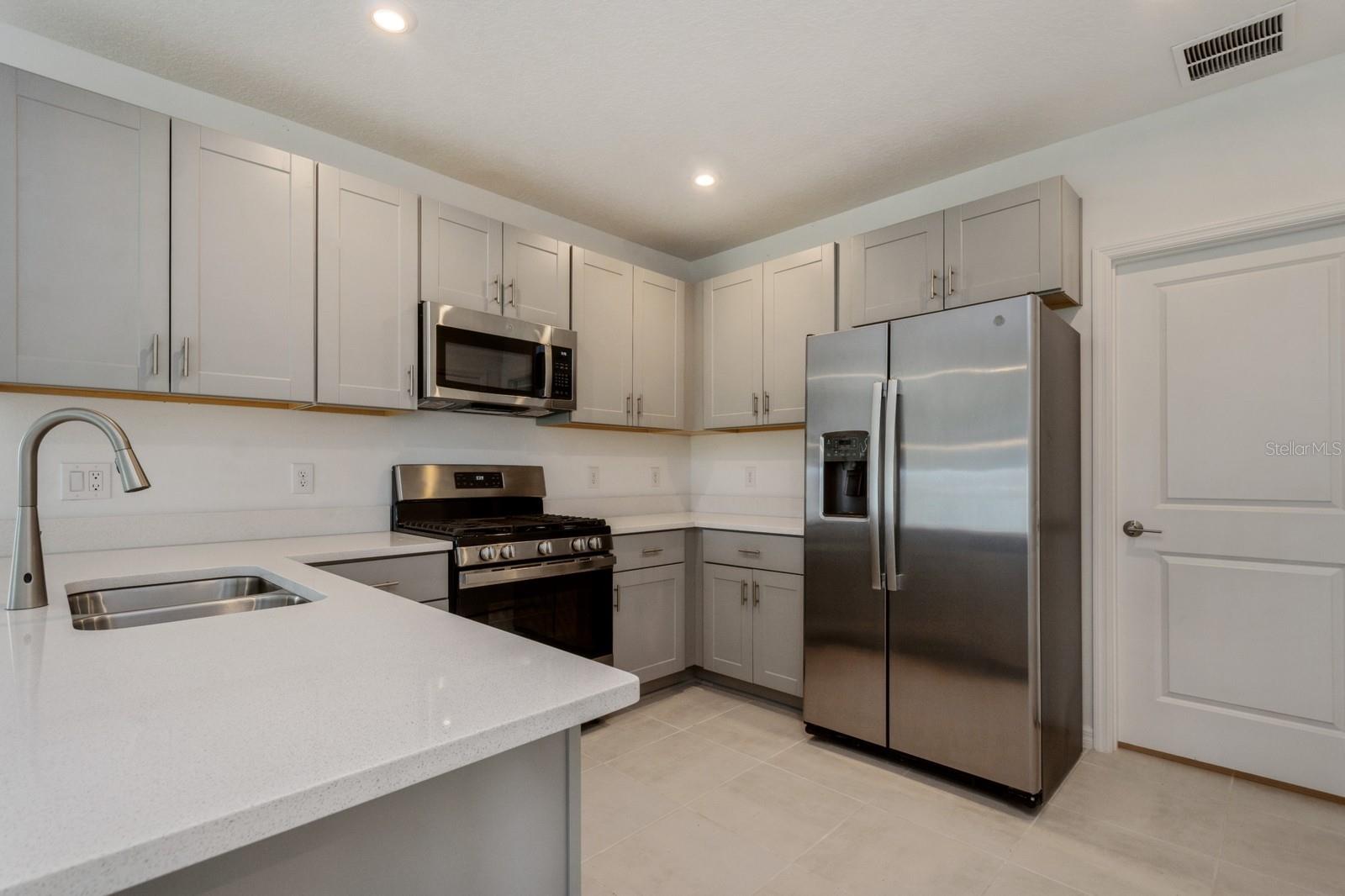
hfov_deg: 95.0
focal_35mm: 16
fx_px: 616
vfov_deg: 72.0
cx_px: 672
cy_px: 448
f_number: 8
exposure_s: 1/20
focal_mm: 11
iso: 200
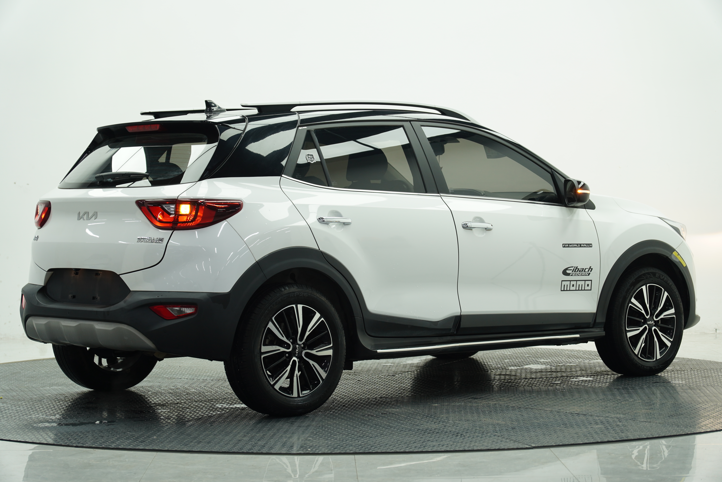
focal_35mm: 87
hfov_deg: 23.4
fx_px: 1745
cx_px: 361
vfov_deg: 15.7
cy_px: 241
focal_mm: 58
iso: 160
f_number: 2.8
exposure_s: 1/125
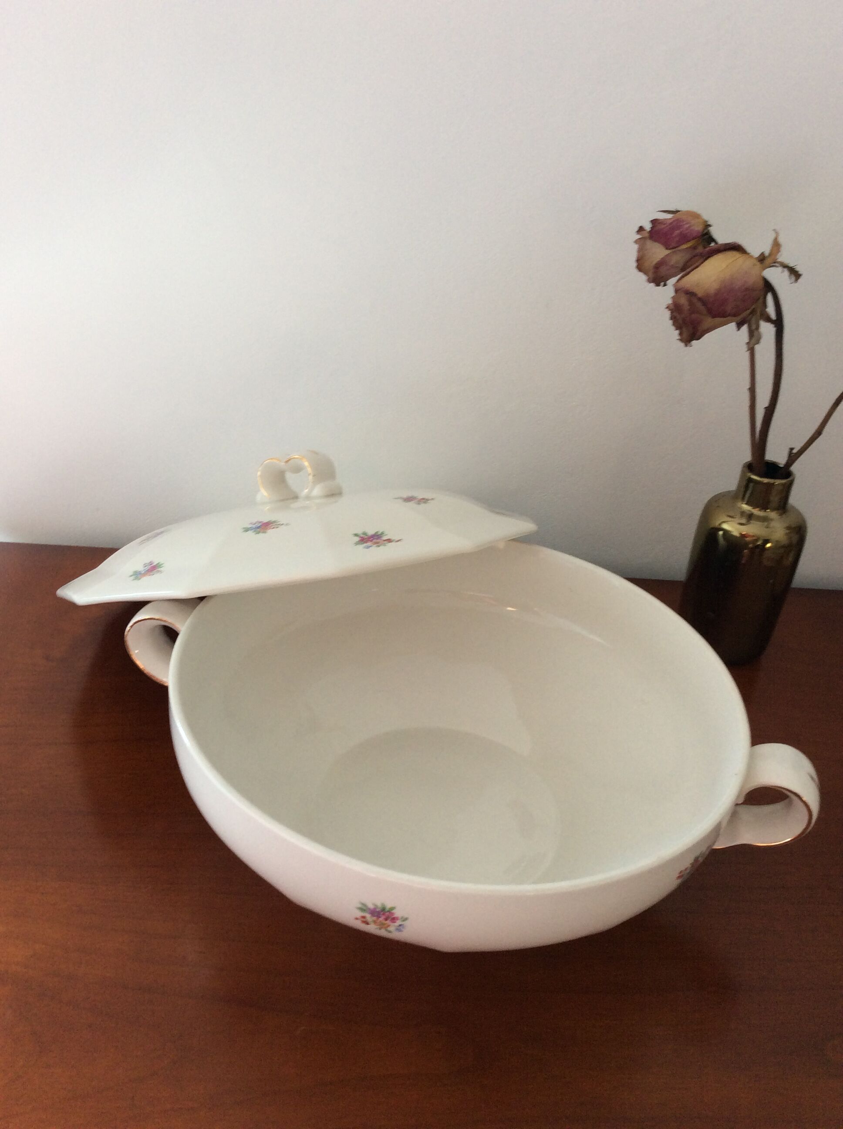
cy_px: 564
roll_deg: -4.1
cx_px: 422
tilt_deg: -32.5
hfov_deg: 44.1
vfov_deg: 56.9
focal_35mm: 32
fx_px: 1042
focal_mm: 3.3
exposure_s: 1/25
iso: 50
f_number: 2.4
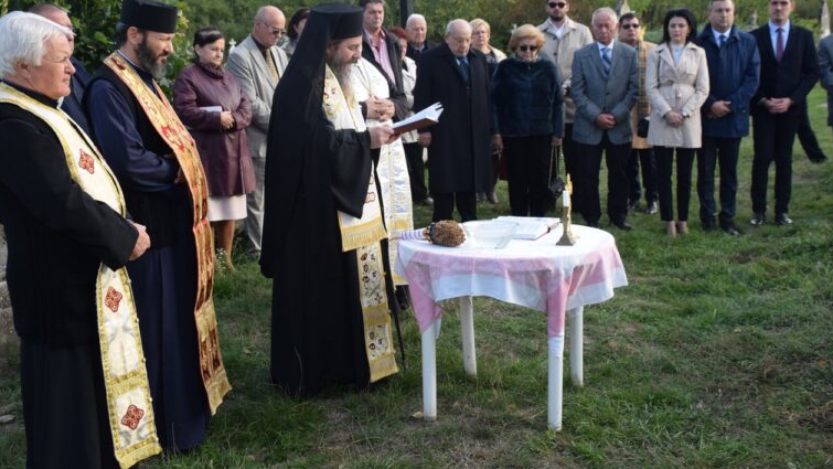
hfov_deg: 42.9
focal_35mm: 48
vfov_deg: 24.9
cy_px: 193
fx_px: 1060
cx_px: 423
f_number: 8
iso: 400
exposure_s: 1/250
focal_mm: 30
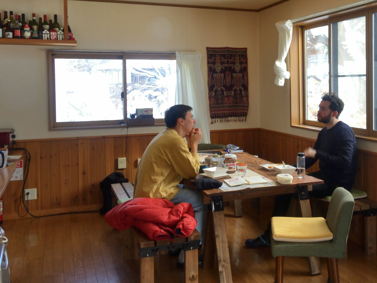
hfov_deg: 45.0
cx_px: 256
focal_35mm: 41
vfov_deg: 34.9
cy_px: 103
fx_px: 447
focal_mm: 4.15
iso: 25
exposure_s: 1/42
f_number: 2.2
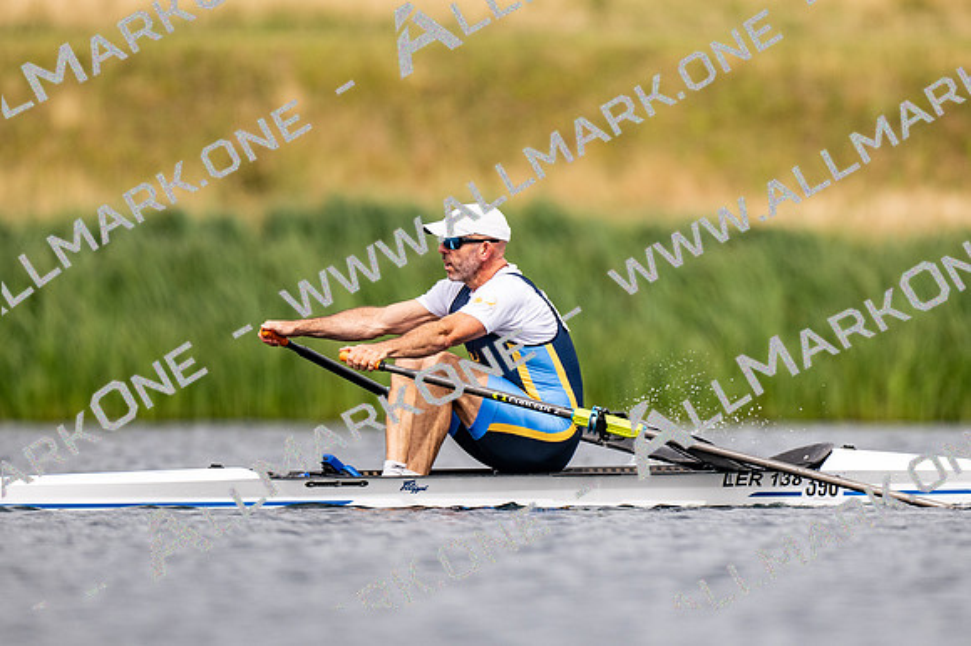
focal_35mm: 900
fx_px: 24260
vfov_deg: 1.5
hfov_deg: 2.3
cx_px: 486
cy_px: 323
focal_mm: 600
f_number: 4
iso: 250
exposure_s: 1/2500
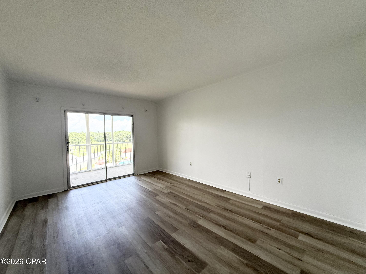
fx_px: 148
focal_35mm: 14
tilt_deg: -1.7
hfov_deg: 102.1
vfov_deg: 85.7
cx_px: 183
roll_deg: +1.0
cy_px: 137
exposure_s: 1/99
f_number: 2.2
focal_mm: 2.22
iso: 125
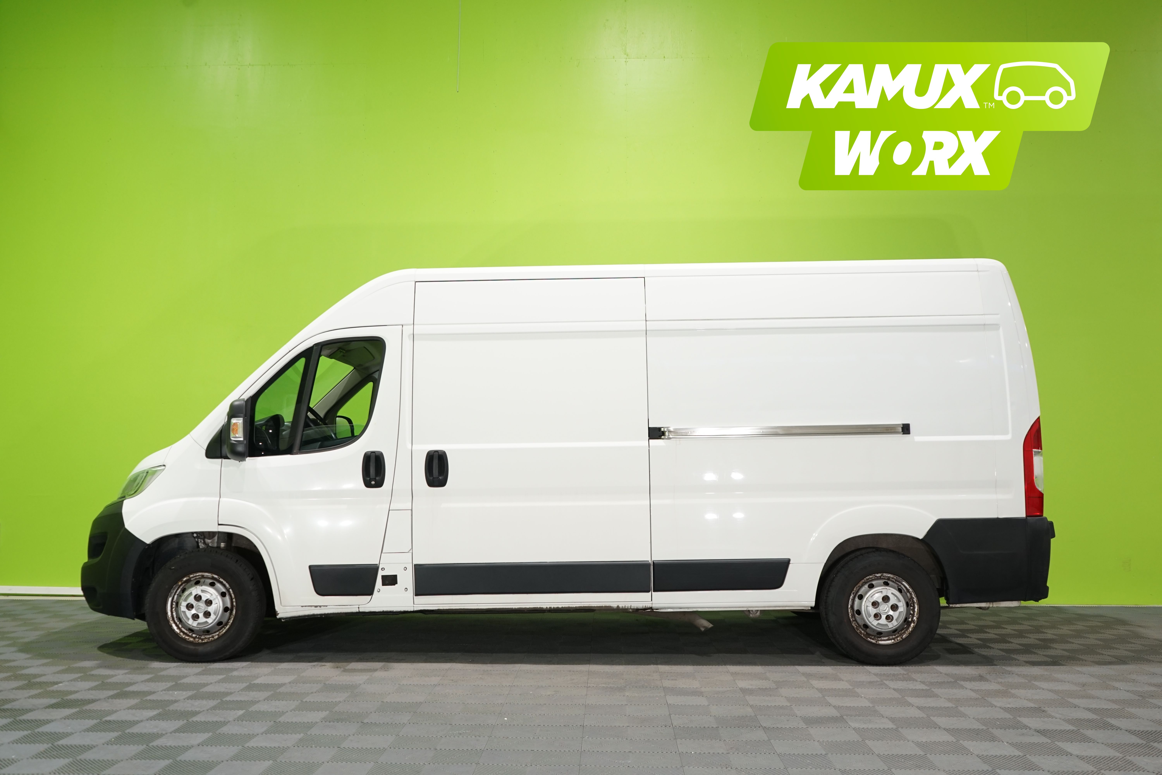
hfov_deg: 60.3
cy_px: 388
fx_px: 1001
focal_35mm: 31
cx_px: 581
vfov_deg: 42.3
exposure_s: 1/30
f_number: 5.6
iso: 800
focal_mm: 31
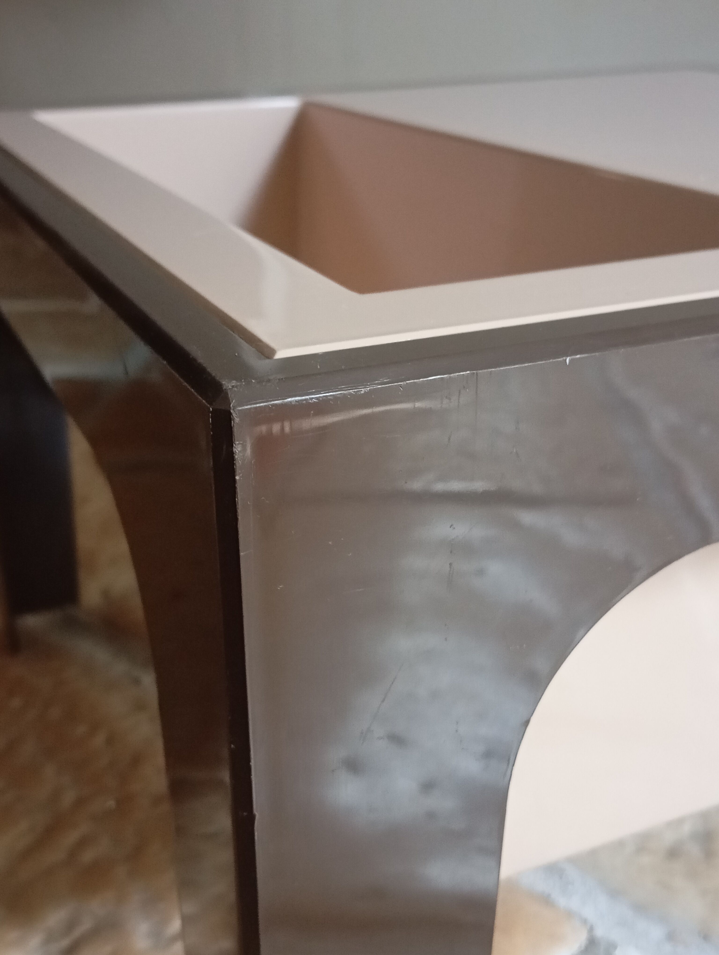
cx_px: 360
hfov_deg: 36.0
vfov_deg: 46.7
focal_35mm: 40
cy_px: 478
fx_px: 1105
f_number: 1.8
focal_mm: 4.22
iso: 3106
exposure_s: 1/25
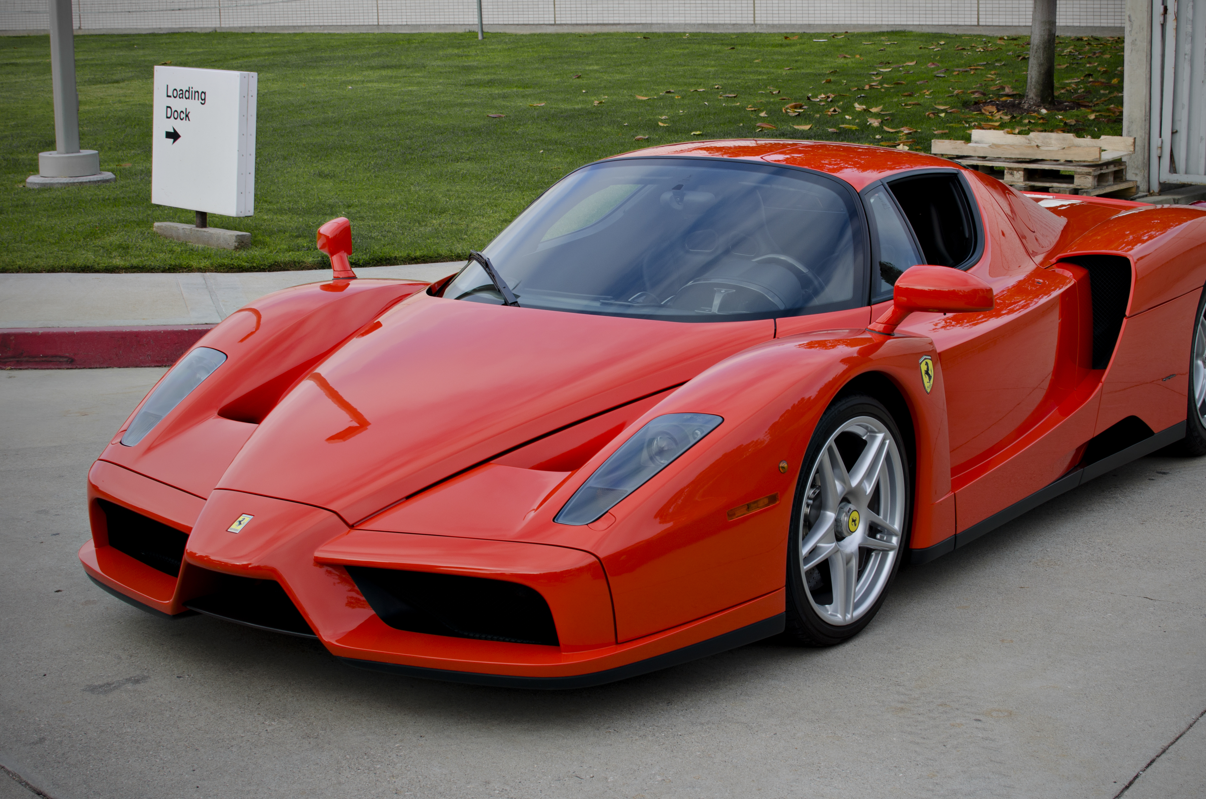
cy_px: 386
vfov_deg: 23.1
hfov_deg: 34.2
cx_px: 654
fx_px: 1958
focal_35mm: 59
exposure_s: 1/60
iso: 100
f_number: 8
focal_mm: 35
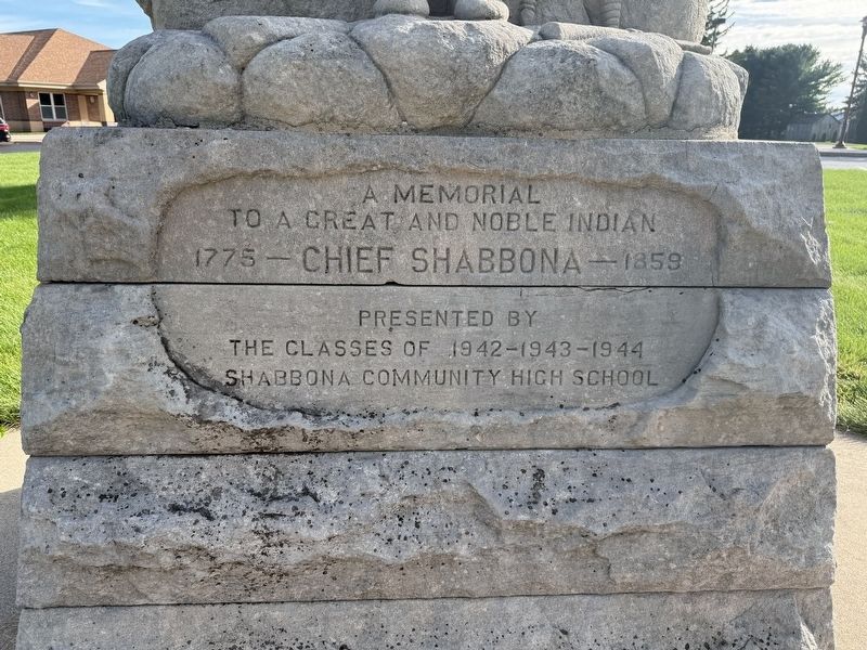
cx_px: 434
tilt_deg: -17.8
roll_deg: -1.5
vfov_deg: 56.8
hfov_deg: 71.6
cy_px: 325
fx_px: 601
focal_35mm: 24
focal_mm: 6.76
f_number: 1.78
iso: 80
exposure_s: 1/1464
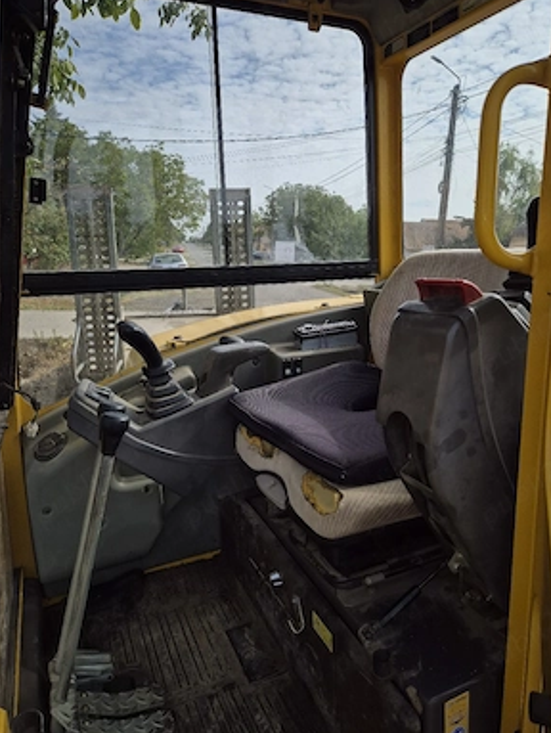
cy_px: 352
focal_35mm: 24
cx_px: 283
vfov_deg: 71.5
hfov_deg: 56.9
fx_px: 509
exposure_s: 1/1667
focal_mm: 5.4
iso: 25
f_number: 1.8
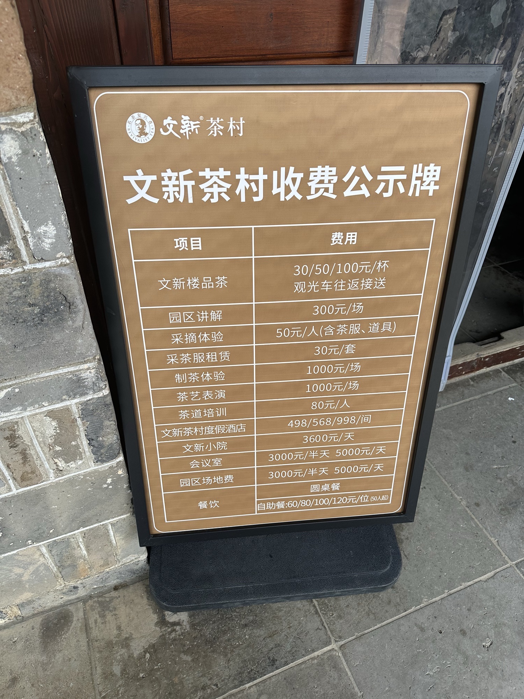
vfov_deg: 71.6
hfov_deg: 56.8
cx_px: 262
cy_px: 350
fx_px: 484
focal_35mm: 24
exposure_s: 1/1374
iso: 80
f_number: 1.78
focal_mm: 6.86
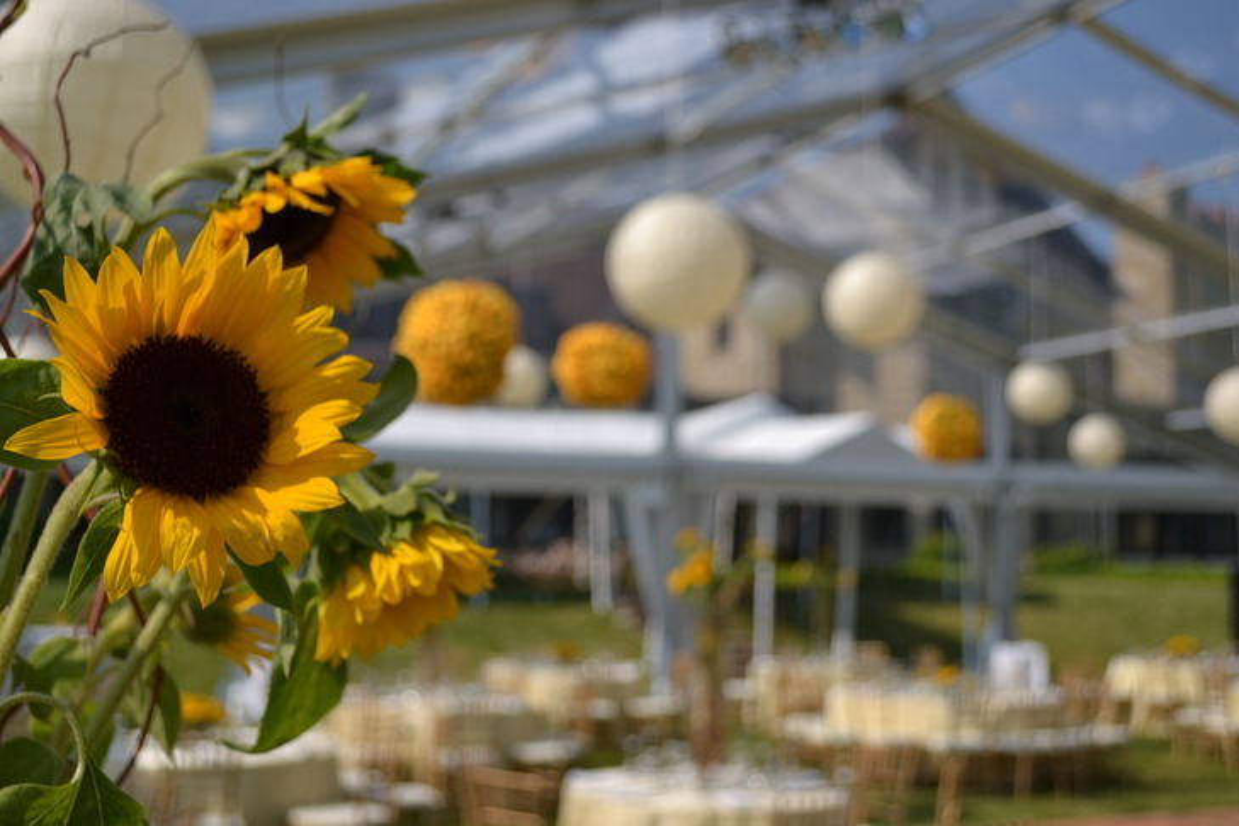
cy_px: 413
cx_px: 620
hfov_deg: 45.0
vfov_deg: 30.8
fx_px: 1497
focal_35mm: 44
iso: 100
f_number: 4.5
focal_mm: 29
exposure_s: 1/1000
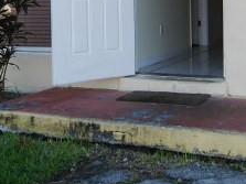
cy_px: 6
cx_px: 125
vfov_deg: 20.1
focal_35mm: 71
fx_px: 504
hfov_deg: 27.4
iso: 160
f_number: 5
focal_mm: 9
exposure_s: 1/125
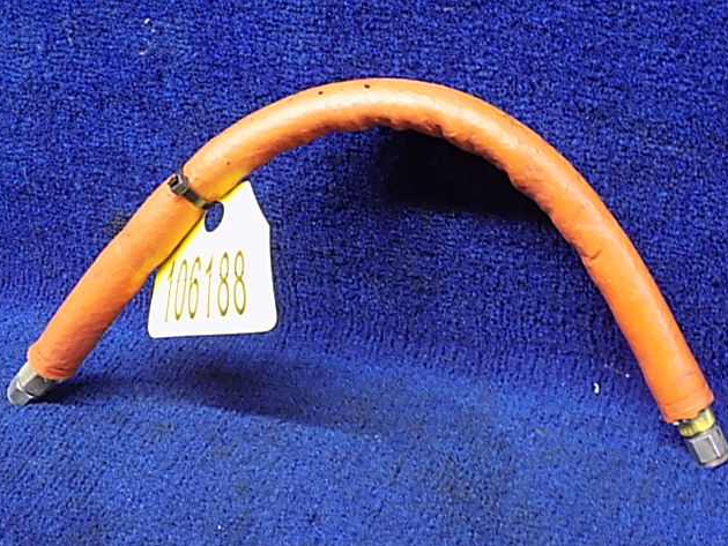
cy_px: 276
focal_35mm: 66
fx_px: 1389
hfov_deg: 29.4
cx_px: 362
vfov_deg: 22.3
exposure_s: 1/8
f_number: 4.1
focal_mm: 11.5
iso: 400
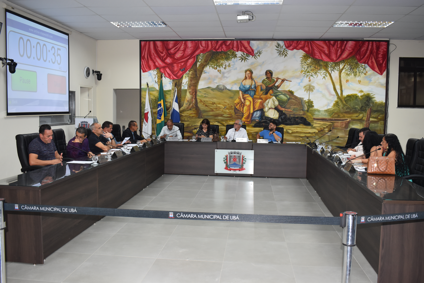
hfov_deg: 57.2
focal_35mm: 33
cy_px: 142
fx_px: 389
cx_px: 212
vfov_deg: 40.0
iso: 800
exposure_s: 1/100
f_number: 5
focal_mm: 22
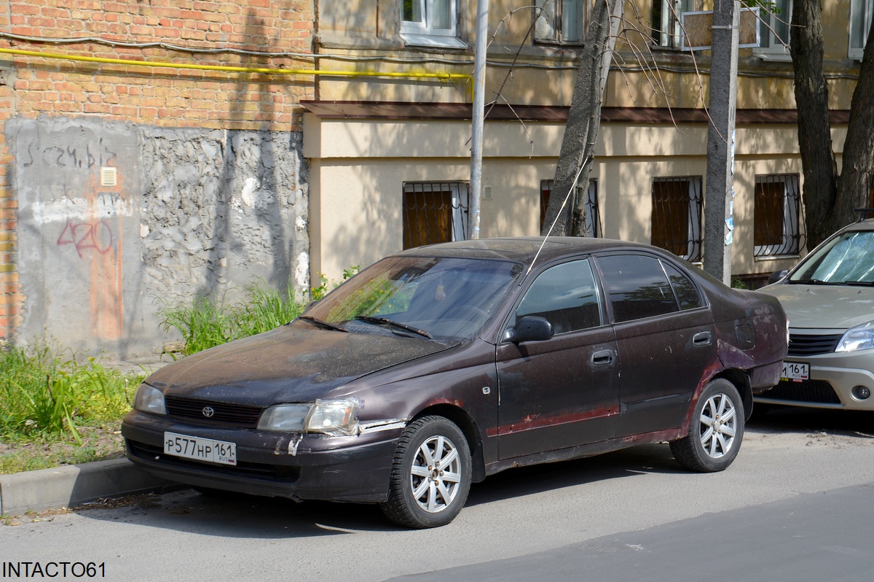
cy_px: 291
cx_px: 437
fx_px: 1892
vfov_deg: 17.5
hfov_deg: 26.0
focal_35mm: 78
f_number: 8
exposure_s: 1/250
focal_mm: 52
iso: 125
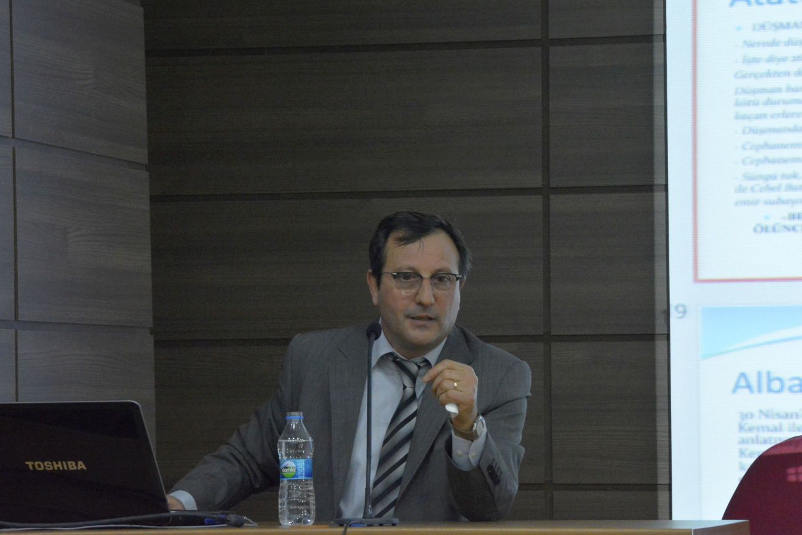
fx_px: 4089
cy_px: 274
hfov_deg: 11.2
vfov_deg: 7.5
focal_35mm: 184
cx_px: 426
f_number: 13
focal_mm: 105
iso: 6400
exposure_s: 1/25
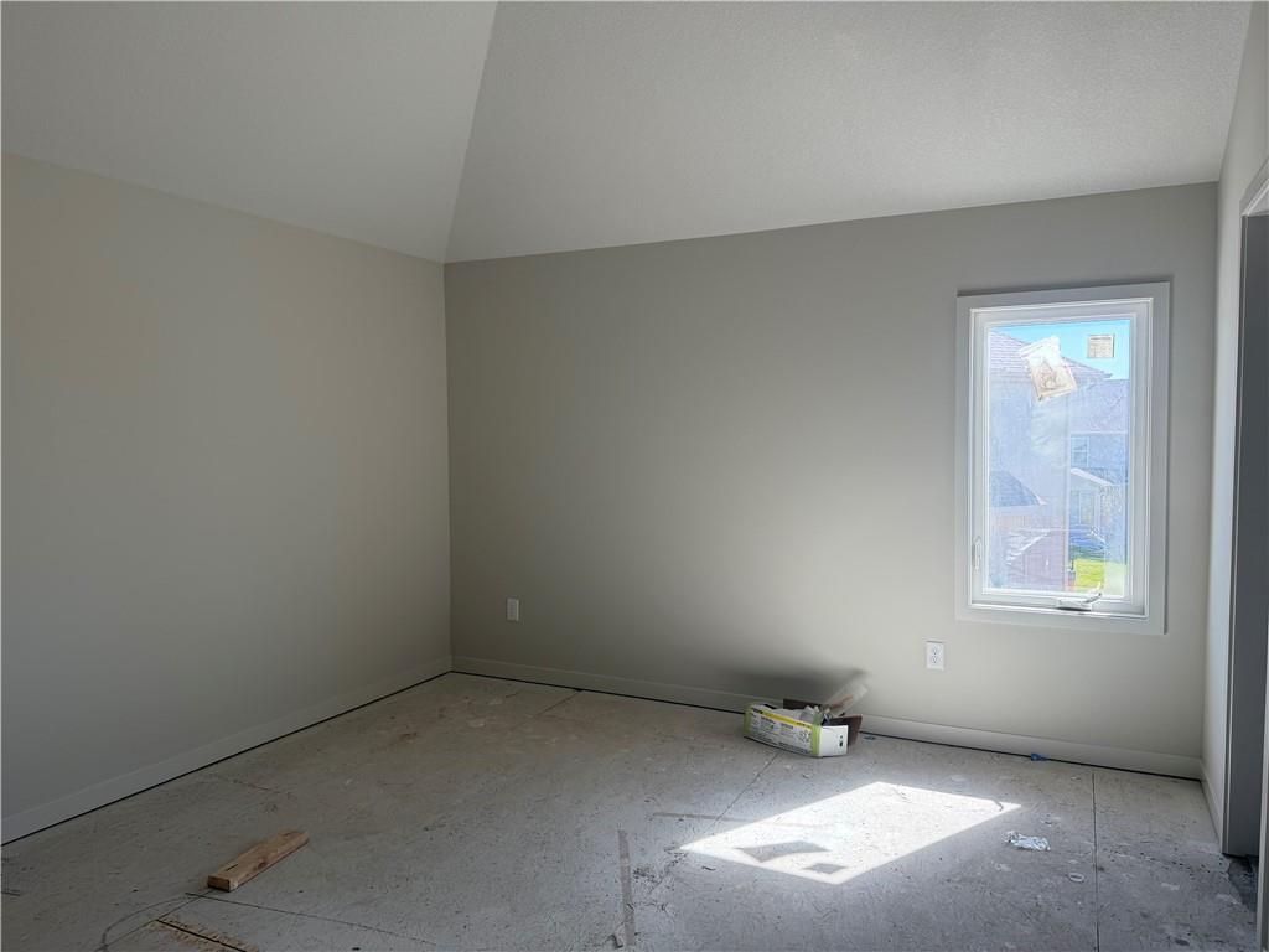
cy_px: 476
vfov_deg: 56.8
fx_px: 880
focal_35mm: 24
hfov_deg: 71.6
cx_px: 634
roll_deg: +0.5
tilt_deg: -2.4
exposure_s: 1/301
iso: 80
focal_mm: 6.76
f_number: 1.78
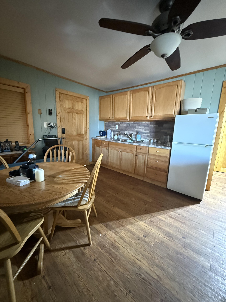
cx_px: 113
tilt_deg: -10.7
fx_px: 122
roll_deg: -1.0
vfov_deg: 102.1
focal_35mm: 14
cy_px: 151
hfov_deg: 85.7
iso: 1600
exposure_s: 1/30
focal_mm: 2.22
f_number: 2.2
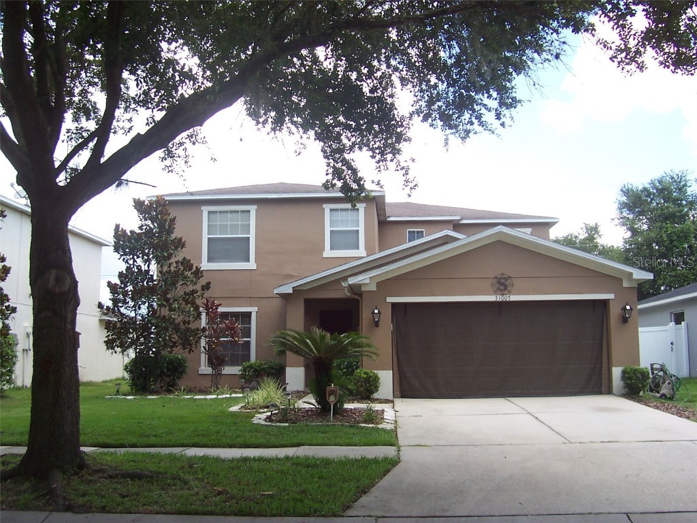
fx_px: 745
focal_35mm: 37
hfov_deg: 50.1
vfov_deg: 38.7
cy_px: 262
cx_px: 348
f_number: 2.8
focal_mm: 5.6
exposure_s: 1/500
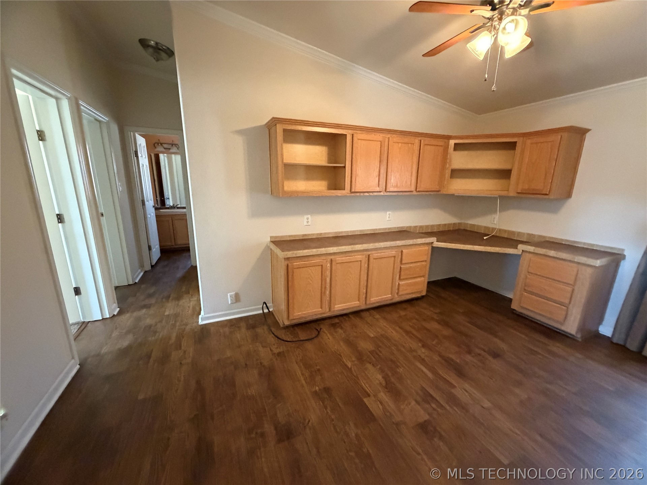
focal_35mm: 14
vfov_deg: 85.7
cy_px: 242
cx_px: 324
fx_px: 262
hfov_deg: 102.1
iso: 1250
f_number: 2.2
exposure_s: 1/60
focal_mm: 2.22
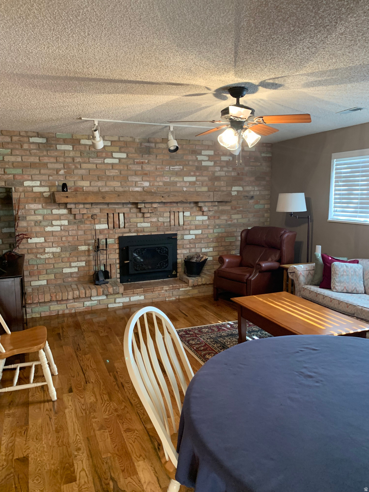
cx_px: 184
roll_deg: +1.3
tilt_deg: -8.1
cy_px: 246
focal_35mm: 26
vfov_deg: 67.3
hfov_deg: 53.1
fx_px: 370
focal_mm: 4.25
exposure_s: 1/60
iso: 250
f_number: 1.8
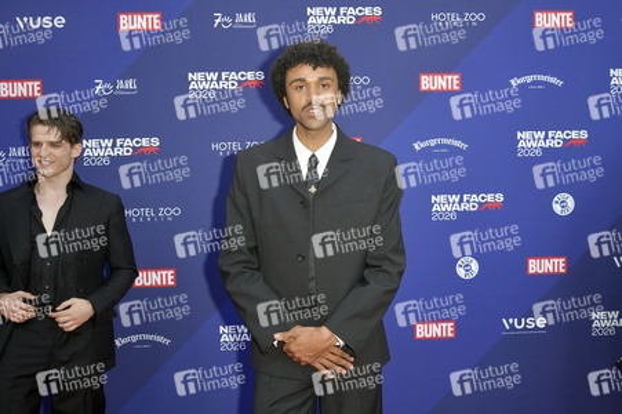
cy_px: 207
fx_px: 552
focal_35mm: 32
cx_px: 311
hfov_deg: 58.8
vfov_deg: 41.1
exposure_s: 1/200
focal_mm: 32
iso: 640
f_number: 6.3
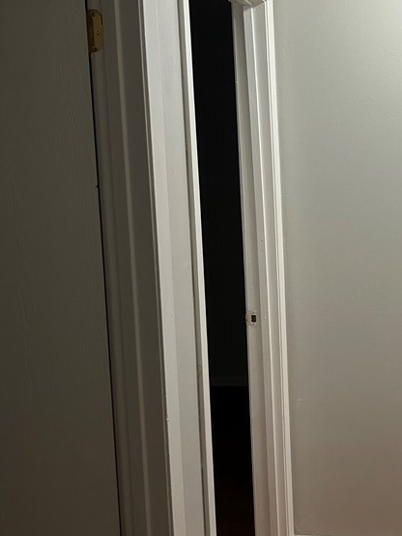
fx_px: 744
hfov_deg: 29.1
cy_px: 228
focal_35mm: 48
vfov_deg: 39.6
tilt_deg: -4.8
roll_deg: +1.7
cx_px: 359
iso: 250
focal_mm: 5.7
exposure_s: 1/60
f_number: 1.5
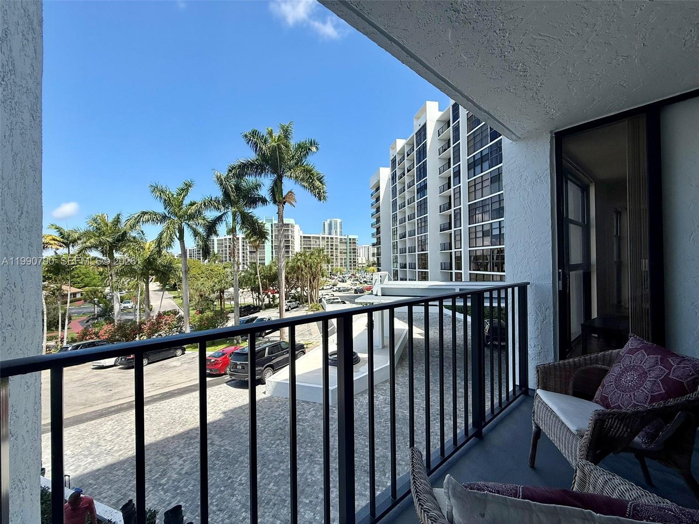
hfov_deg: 102.1
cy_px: 262
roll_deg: +1.1
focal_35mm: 14
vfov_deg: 85.7
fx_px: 283
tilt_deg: +0.2
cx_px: 350
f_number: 2.2
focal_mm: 2.22
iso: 50
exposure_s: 1/1534
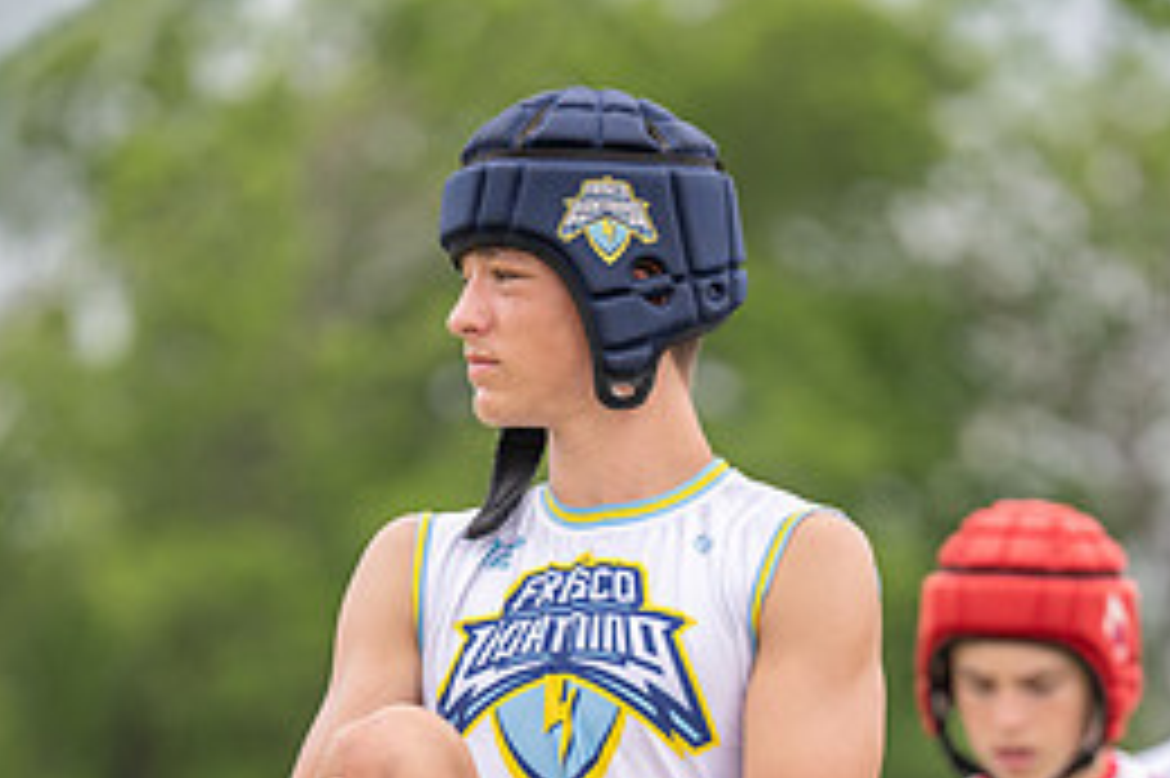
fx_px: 13998
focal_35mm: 431
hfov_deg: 4.8
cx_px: 587
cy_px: 888
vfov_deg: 3.2
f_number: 2.8
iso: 100
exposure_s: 1/1600
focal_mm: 171
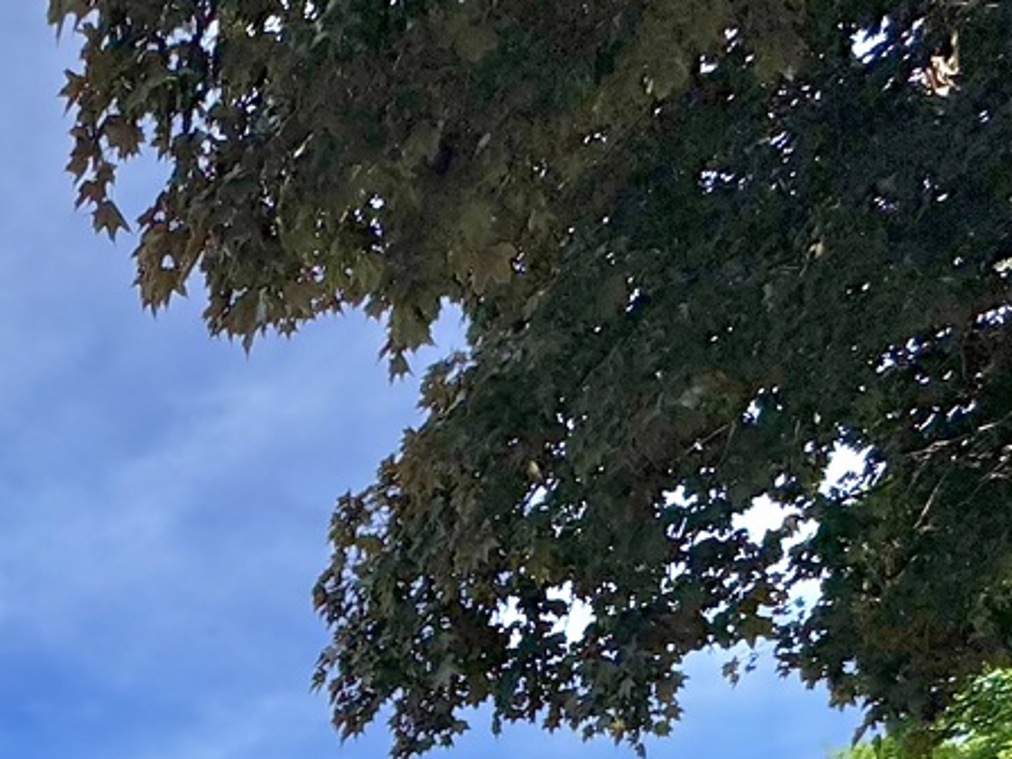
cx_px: -174
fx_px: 1316
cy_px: 1046
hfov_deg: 34.5
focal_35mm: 45
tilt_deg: +10.0
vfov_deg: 26.2
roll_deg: -0.5
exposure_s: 1/2770
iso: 50
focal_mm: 2.22
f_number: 2.2
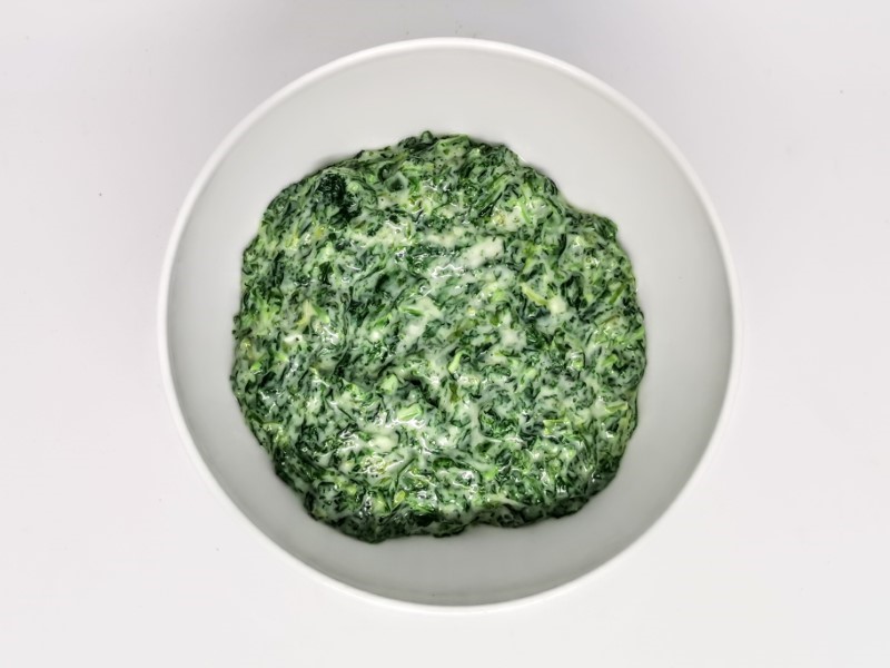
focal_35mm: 48
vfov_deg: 30.3
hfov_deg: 39.7
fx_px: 1234
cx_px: 445
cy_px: 334
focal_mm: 5.56
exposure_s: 1/100
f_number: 1.6
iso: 160
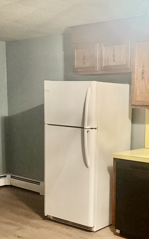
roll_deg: -1.2
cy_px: 159
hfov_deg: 23.3
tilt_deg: -8.3
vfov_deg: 36.5
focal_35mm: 55
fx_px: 357
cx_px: 110
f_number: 1.78
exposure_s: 1/60
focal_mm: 6.76
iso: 640
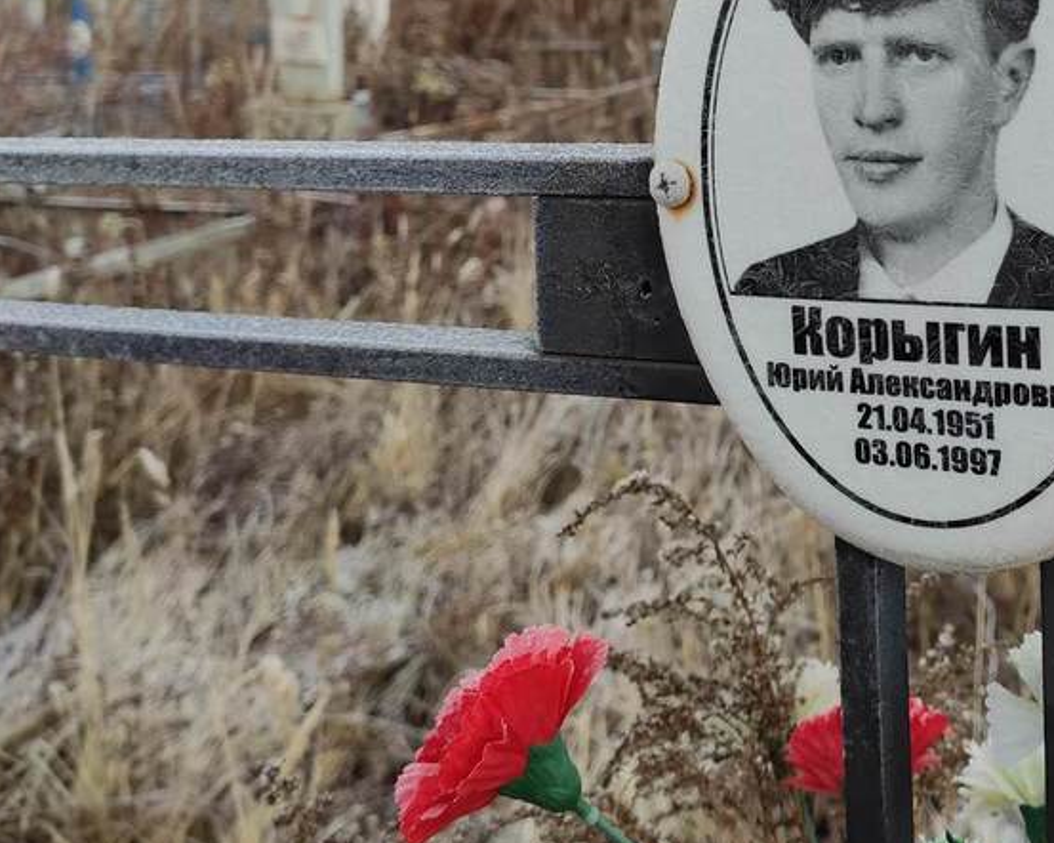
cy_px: 196
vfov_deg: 31.4
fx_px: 1466
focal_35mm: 47
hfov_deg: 37.6
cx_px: 896
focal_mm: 4.77
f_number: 1.75
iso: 112
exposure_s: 1/707
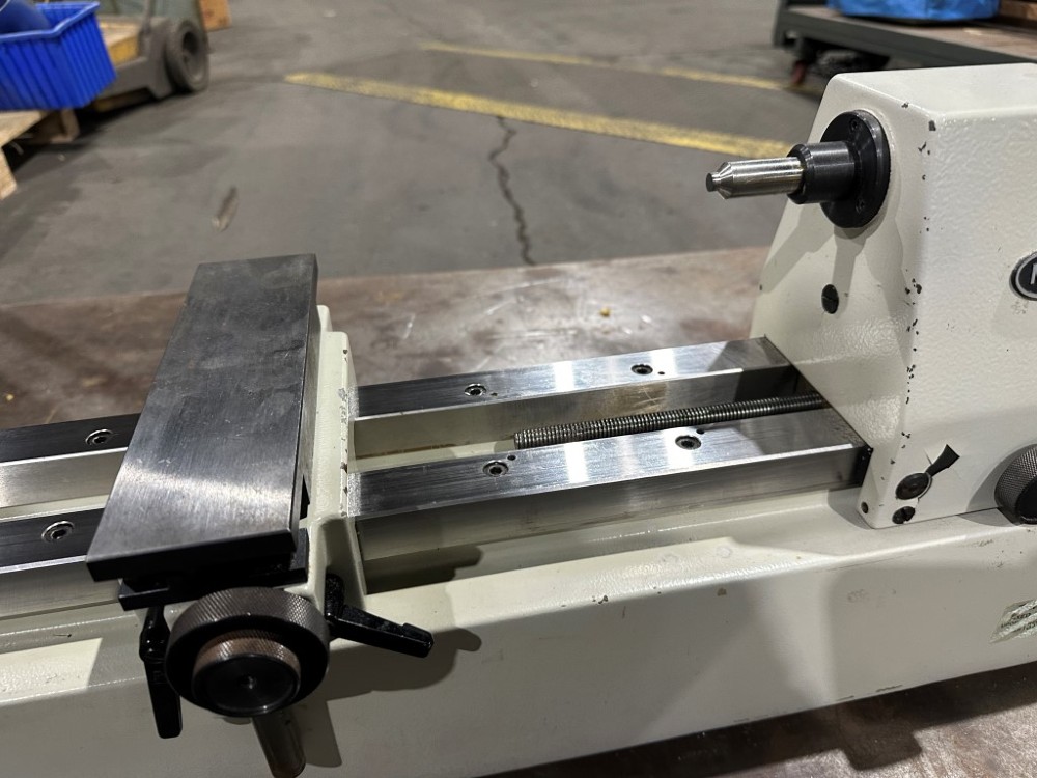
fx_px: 719
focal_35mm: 24
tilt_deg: -32.1
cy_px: 389
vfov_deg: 56.8
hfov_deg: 71.6
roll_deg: +1.6
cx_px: 518
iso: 320
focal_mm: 6.86
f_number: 1.78
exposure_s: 1/60
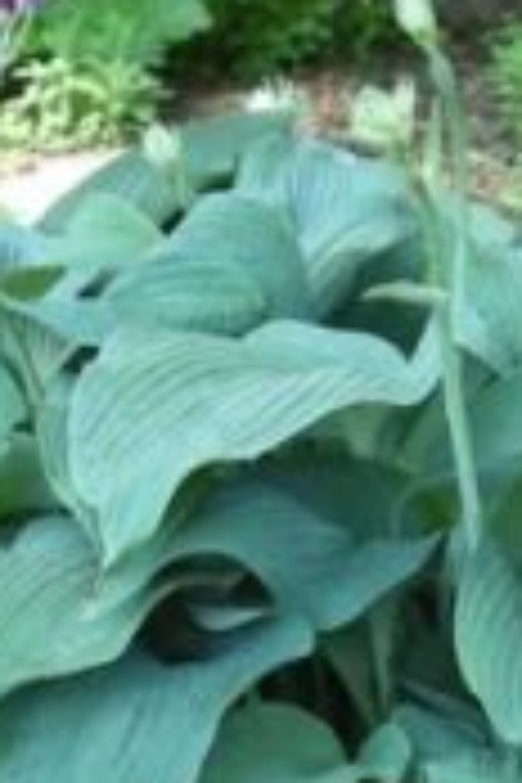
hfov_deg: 8.9
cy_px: 866
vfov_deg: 13.0
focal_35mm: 155
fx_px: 3371
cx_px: 324
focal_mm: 7.9
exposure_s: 1/125
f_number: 2.8
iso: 159
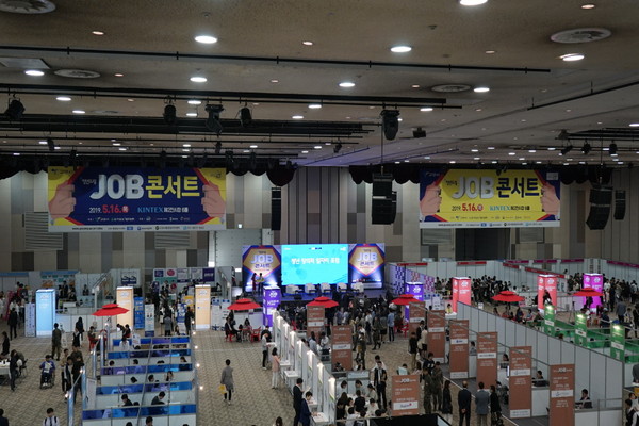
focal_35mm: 36
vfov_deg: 36.9
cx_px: 320
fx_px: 639
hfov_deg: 53.1
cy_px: 213
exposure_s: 1/160
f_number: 4
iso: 1600
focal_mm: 36
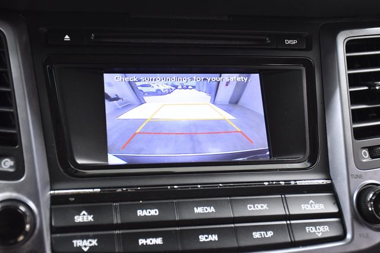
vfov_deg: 22.6
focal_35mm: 60
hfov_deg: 33.4
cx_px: 190
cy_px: 126
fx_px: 633
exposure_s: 1/80
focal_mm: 40
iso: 1250
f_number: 4.5
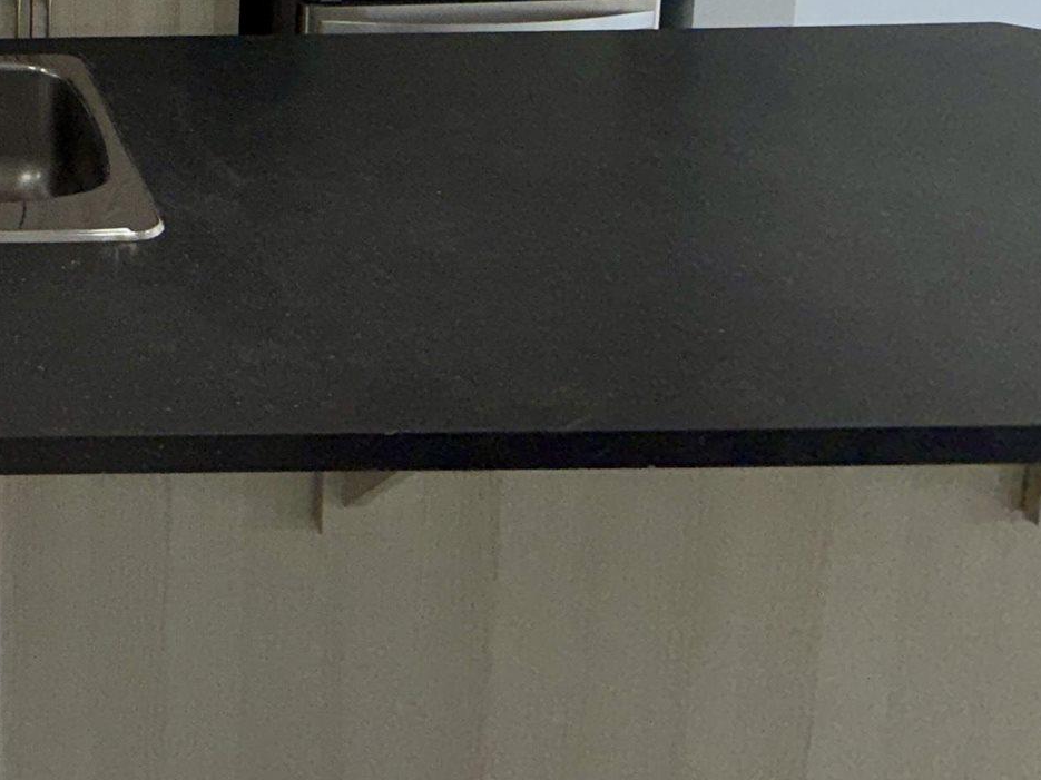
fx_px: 1383
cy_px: -217
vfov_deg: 26.9
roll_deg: +0.1
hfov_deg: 34.6
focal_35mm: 46
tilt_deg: -8.8
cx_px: -146
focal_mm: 2.22
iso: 32
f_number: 2.2
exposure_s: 1/120
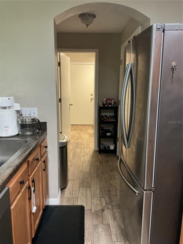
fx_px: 204
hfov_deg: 48.2
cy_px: 122
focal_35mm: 29
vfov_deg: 61.7
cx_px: 92
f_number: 1.8
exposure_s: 1/40
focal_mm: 3
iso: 200
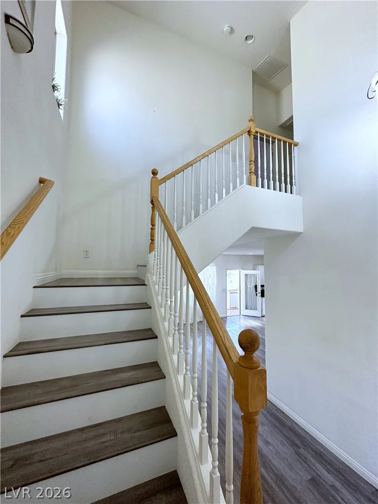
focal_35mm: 14
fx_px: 204
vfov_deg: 102.1
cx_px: 189
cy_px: 252
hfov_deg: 85.7
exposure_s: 1/120
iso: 250
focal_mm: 2.22
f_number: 2.2
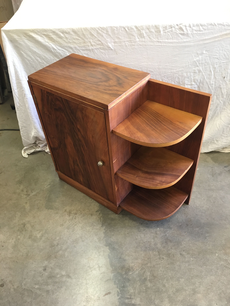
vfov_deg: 61.7
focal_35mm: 29
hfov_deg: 48.2
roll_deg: +3.8
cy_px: 153
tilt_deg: -40.4
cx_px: 115
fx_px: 257
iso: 125
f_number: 2.2
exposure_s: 1/33
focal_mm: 4.15
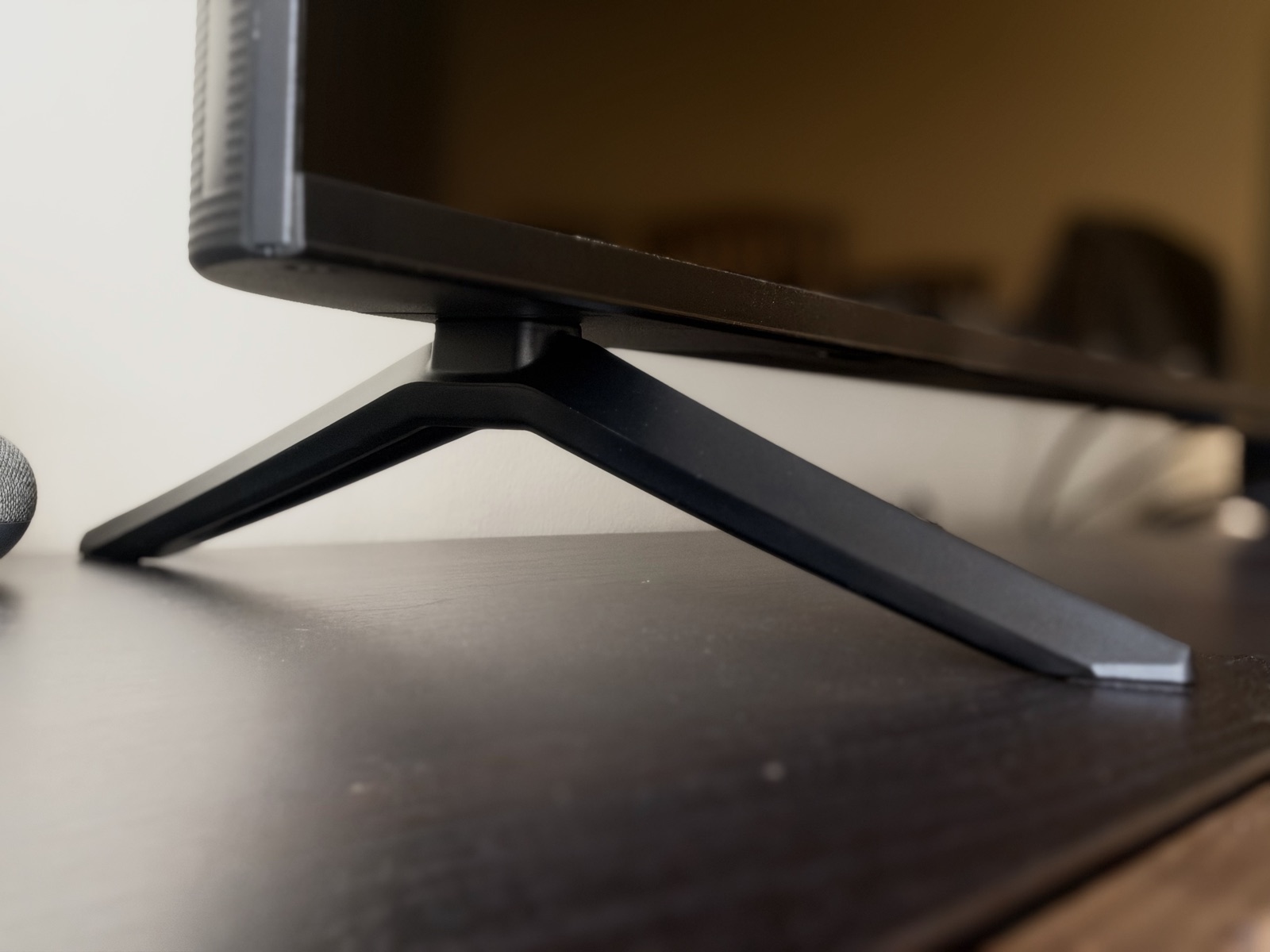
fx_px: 1761
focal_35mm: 48
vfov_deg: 30.3
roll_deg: -2.8
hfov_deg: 39.7
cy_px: 476
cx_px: 635
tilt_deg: -0.3
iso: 500
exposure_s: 1/40
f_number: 4
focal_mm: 6.93
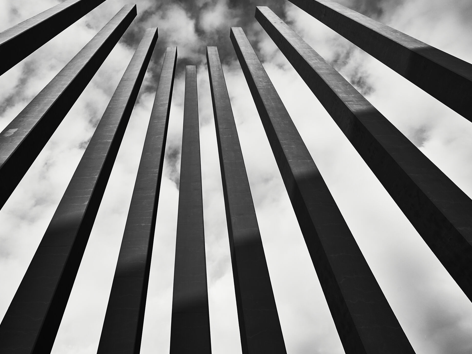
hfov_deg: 71.3
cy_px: 164
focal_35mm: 24
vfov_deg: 56.8
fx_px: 327
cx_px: 206
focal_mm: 20
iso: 100
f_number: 11
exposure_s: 1/100
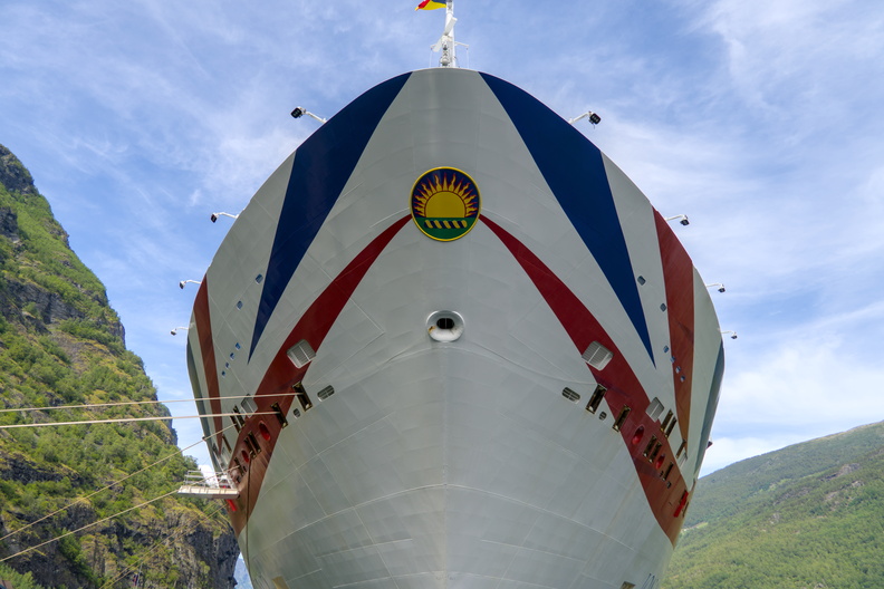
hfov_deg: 67.4
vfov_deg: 47.9
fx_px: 663
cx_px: 442
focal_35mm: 27
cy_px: 294
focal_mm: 18
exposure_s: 1/400
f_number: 5
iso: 100
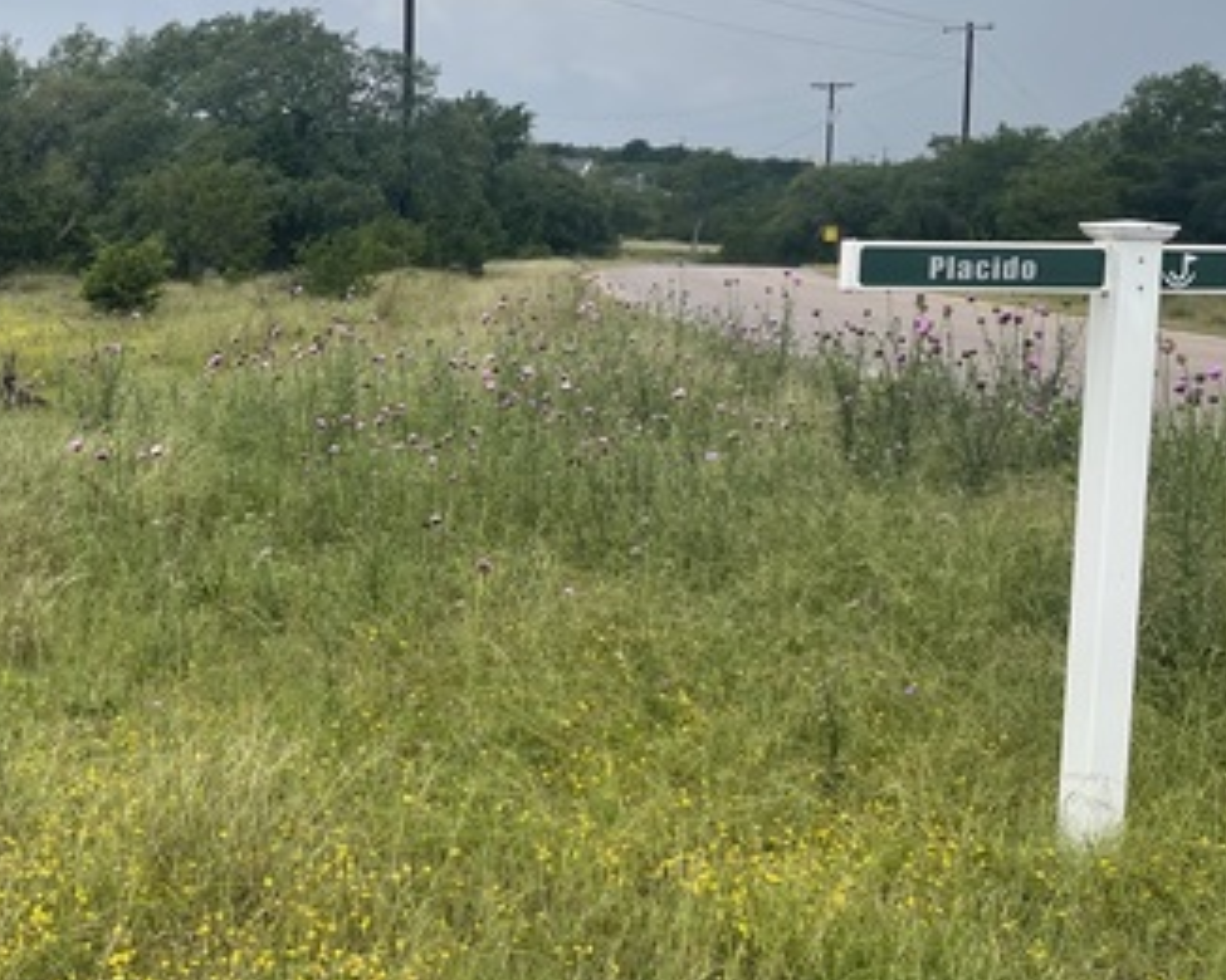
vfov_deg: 30.1
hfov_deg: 34.6
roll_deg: -1.6
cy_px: 354
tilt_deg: -4.8
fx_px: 1814
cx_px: 60
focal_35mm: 50
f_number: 1.6
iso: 32
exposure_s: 1/3448
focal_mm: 5.1
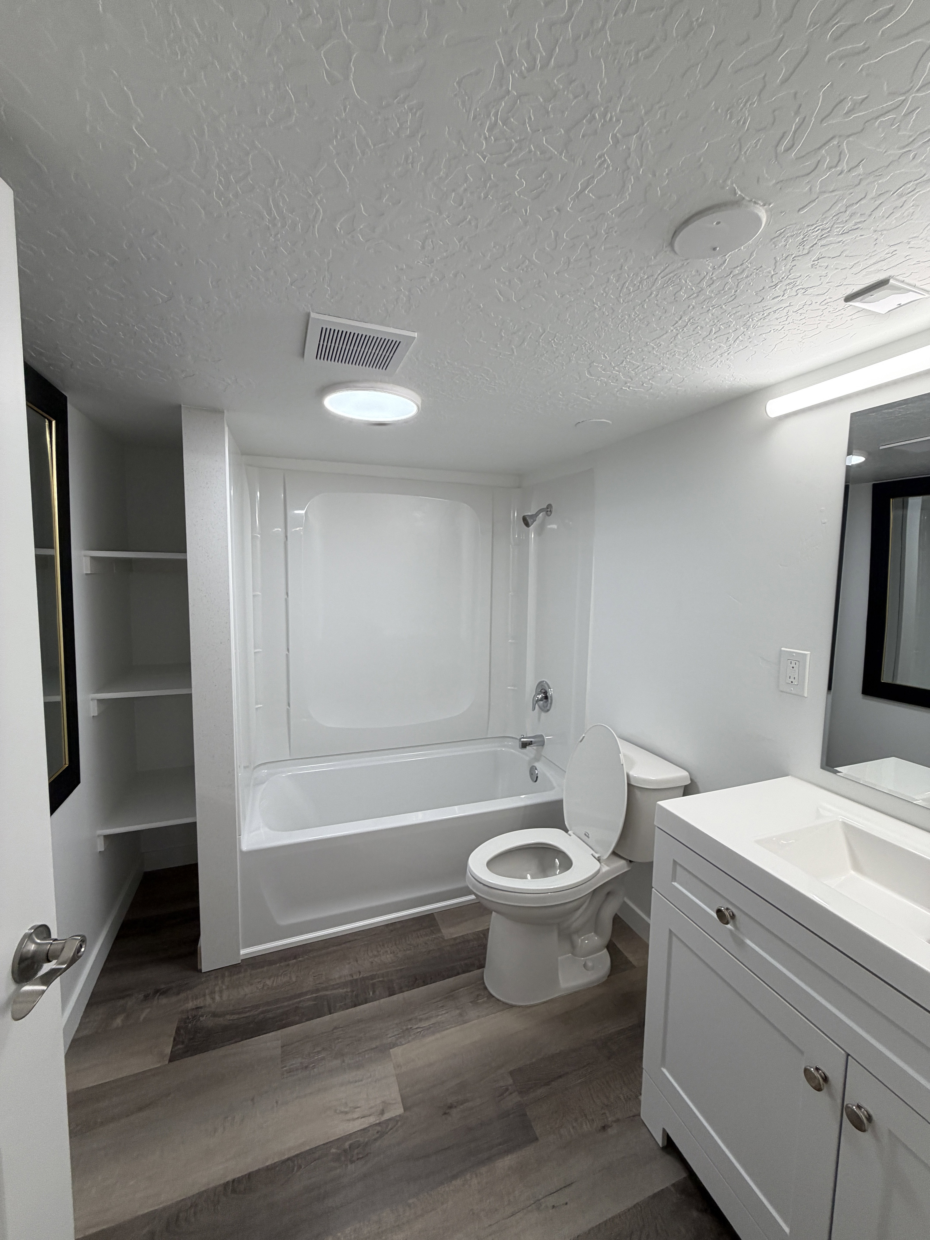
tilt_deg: -3.8
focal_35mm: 14
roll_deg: -1.6
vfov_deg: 102.1
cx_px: 465
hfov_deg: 85.7
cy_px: 620
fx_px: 502
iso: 80
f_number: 2.2
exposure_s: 1/120
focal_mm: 2.22
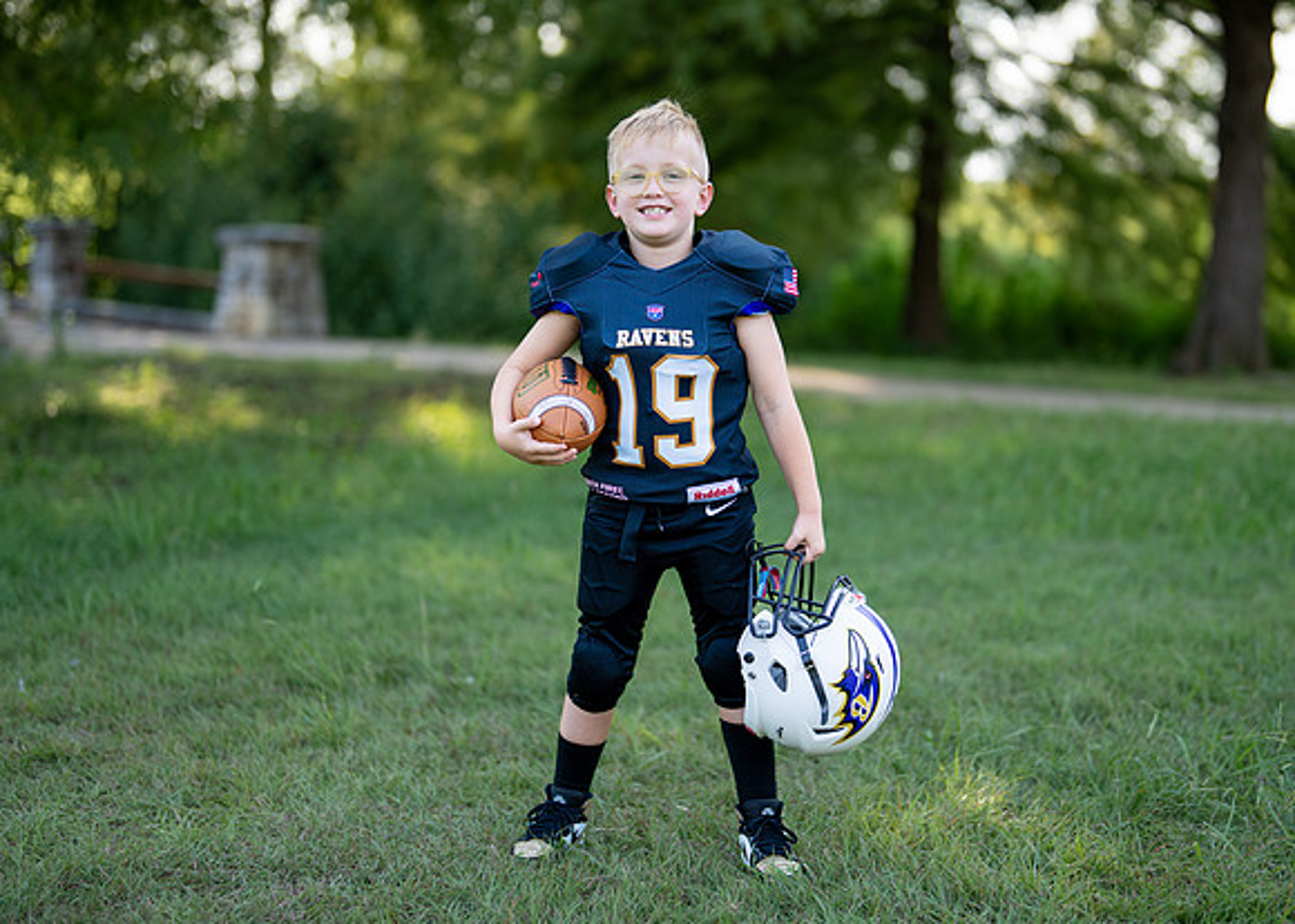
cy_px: 399
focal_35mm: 64
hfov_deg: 30.6
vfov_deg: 22.1
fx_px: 2367
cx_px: 724
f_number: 1.2
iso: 100
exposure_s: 1/1250
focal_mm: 50
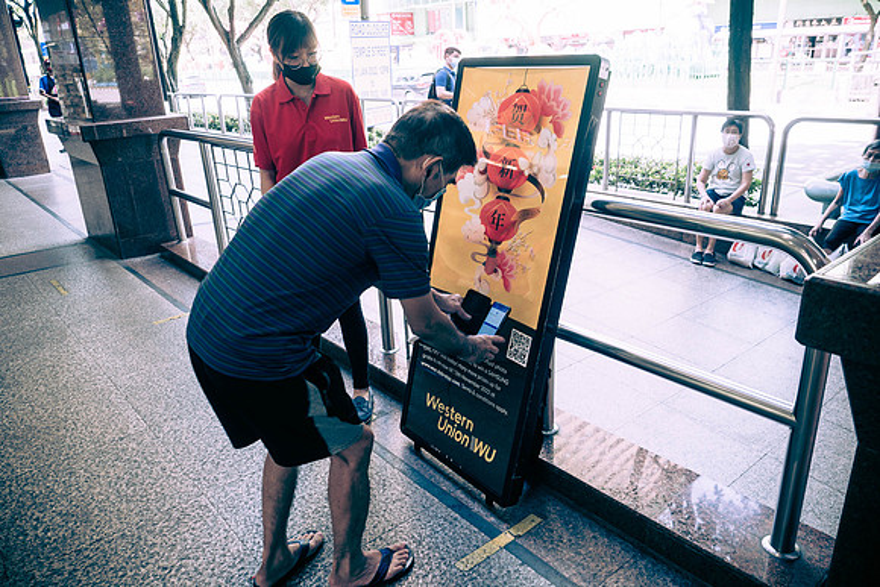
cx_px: 440
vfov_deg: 51.4
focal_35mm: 25
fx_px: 610
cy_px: 294
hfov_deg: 71.6
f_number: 2.8
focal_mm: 12
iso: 200
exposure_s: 1/160
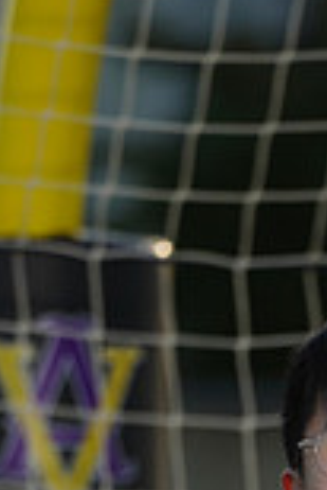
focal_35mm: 1502
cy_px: 904
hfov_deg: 0.9
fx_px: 20417
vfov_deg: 1.4
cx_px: 306
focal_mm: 400
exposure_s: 1/200
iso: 100
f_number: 8
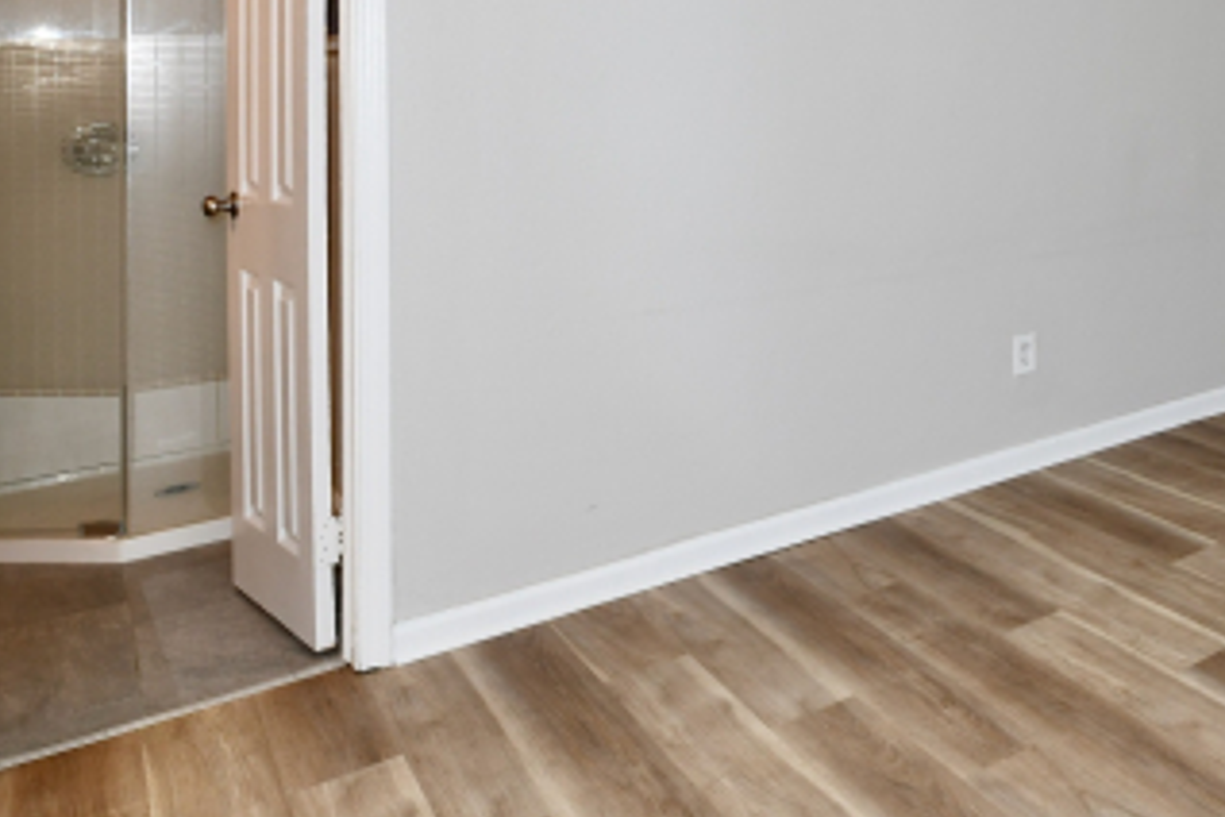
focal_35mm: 33
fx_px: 1123
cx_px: 1171
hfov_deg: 49.0
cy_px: 104
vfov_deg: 37.7
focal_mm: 14
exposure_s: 1/60
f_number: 6.3
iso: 640
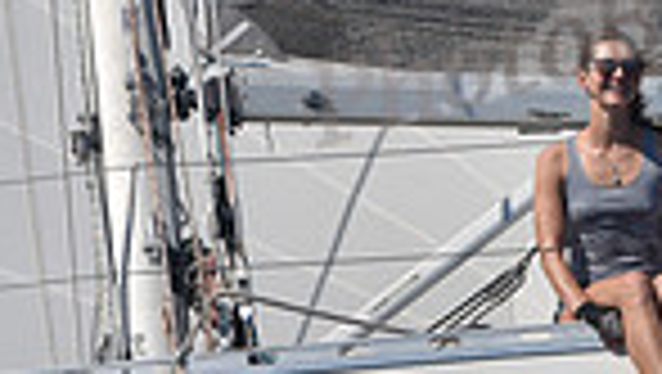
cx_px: 1180
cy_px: 201
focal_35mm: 578
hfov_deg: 3.7
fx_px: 10155
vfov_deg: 2.1
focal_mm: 140
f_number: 6.3
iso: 250
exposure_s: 1/1250
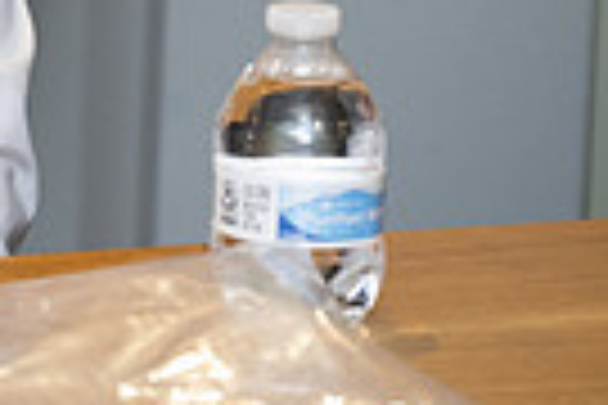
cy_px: -439
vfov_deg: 3.5
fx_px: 6620
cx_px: -622
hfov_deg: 5.2
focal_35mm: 392
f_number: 5
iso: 1000
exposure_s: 1/125
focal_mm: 91
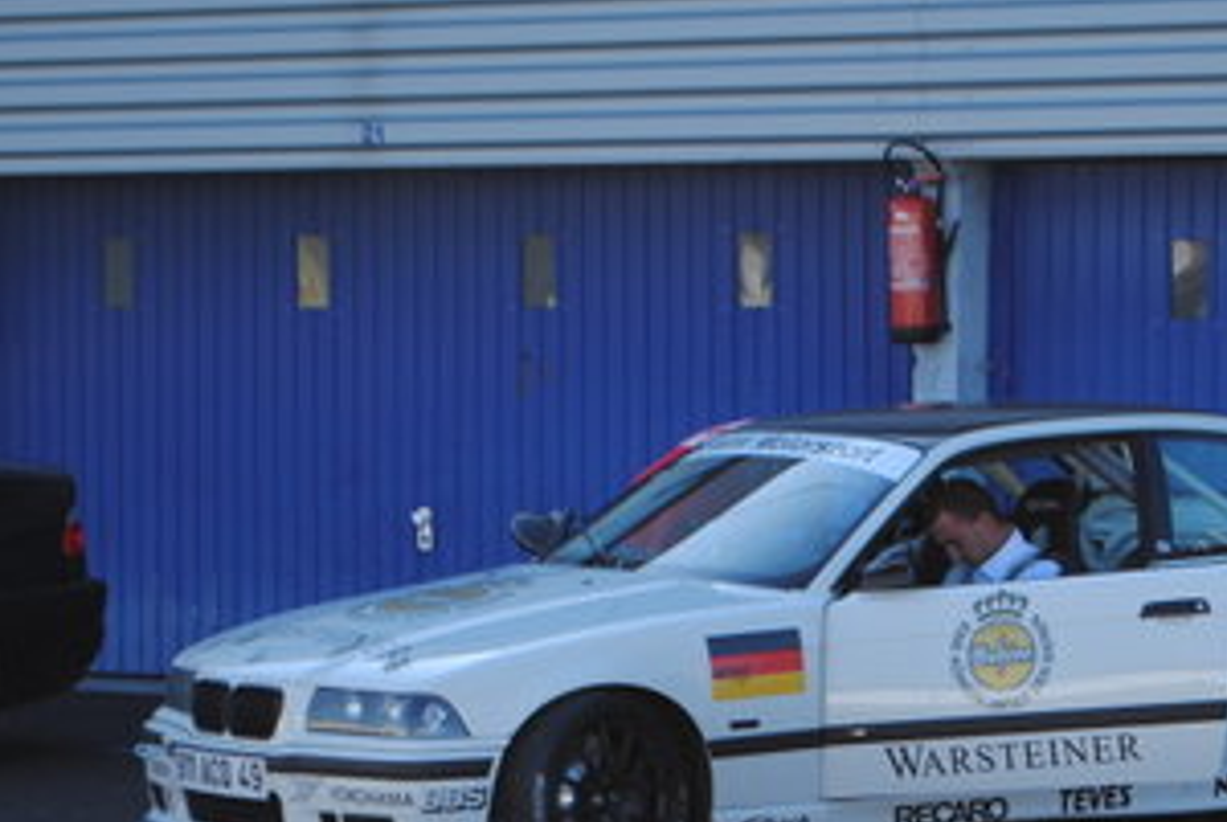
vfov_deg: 7.8
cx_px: 908
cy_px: 728
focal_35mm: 176
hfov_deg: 11.6
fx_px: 6010
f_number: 6.3
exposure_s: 1/160
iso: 100
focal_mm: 55
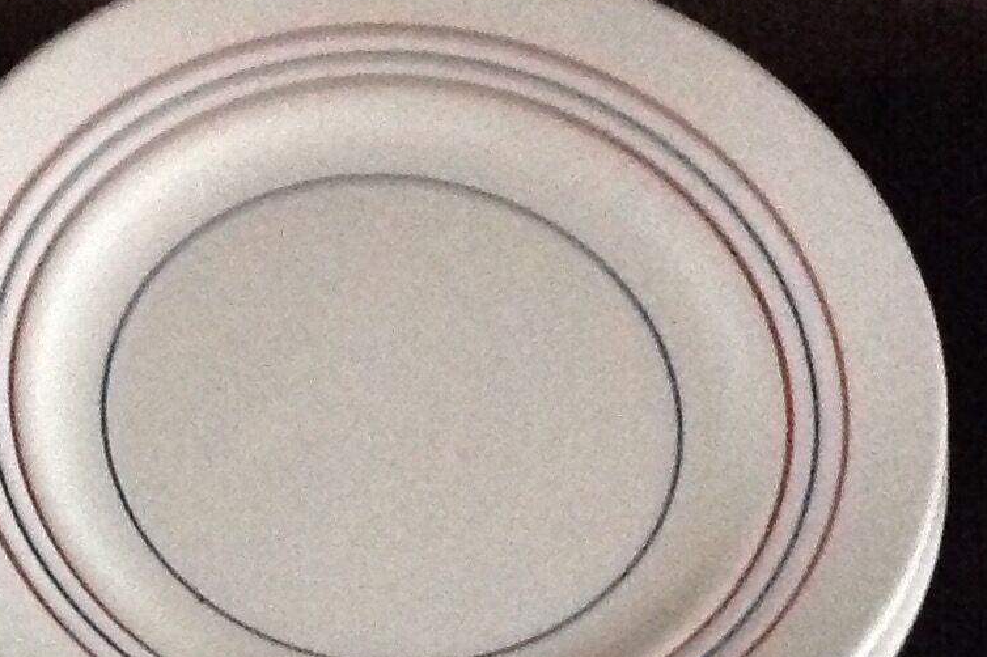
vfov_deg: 10.4
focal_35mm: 125
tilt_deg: -70.5
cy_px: 1101
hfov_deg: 15.8
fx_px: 3425
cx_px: -174
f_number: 2.4
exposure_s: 1/15
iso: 800
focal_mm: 4.28
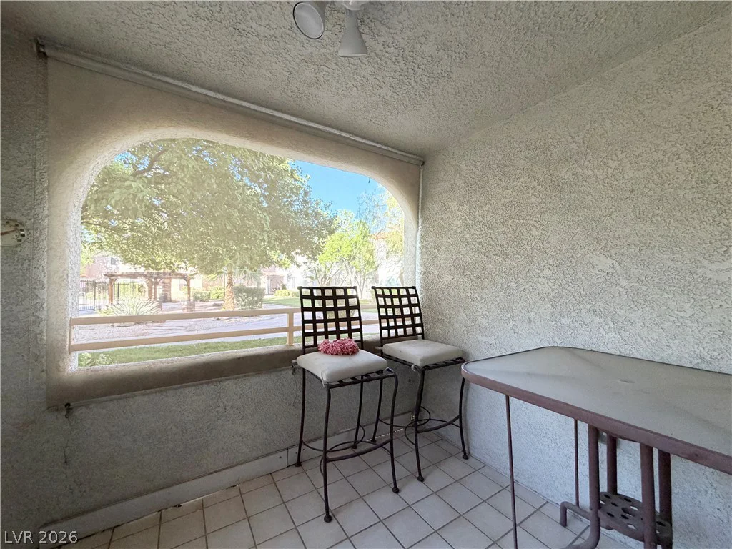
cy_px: 274
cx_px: 366
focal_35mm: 14
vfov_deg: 85.7
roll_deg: -0.9
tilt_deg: -1.0
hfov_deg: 102.1
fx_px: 296
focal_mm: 2.22
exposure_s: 1/121
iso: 250
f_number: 2.2
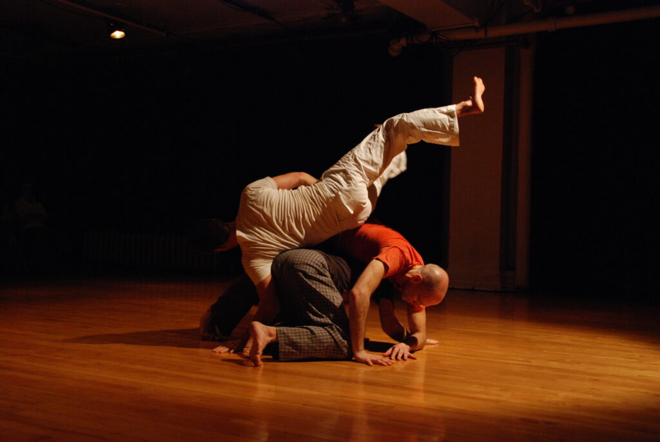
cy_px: 221
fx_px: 743
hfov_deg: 47.9
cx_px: 330
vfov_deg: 33.1
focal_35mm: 40
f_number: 4.8
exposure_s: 1/30
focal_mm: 27
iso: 1250
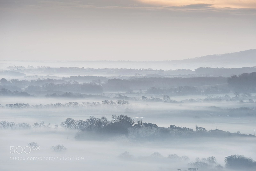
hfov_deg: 11.1
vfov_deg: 7.4
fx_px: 1316
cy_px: 86
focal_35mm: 185
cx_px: 128
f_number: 8
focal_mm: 185
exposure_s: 1/30
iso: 100
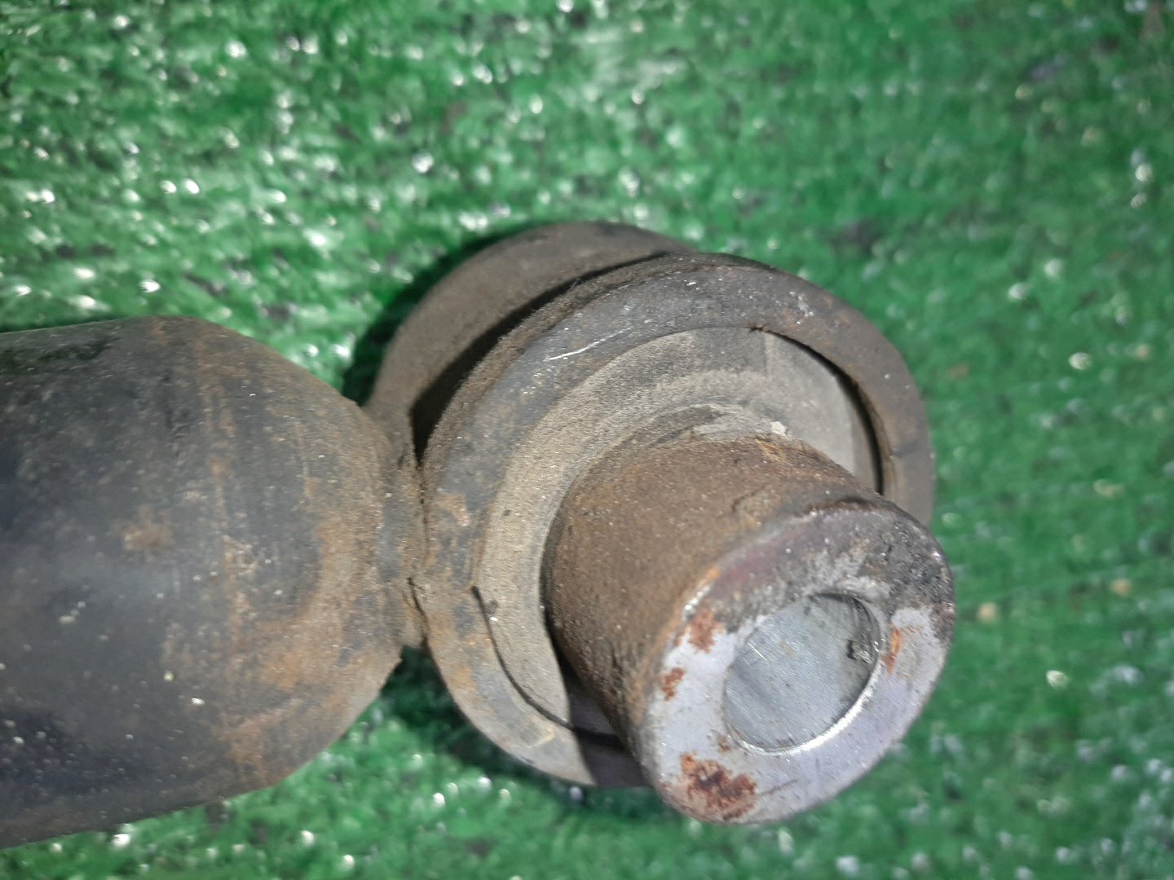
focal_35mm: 26
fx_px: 882
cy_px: 440
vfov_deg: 53.1
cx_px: 587
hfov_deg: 67.3
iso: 77
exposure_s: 1/50
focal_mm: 3.93
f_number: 1.7
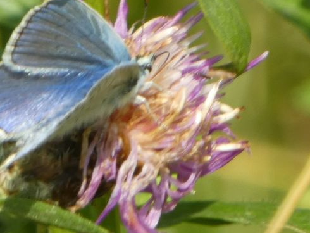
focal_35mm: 1044
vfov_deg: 1.4
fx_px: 9354
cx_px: 108
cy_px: 114
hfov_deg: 1.9
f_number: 5.6
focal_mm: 107.6
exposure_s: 1/100
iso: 80
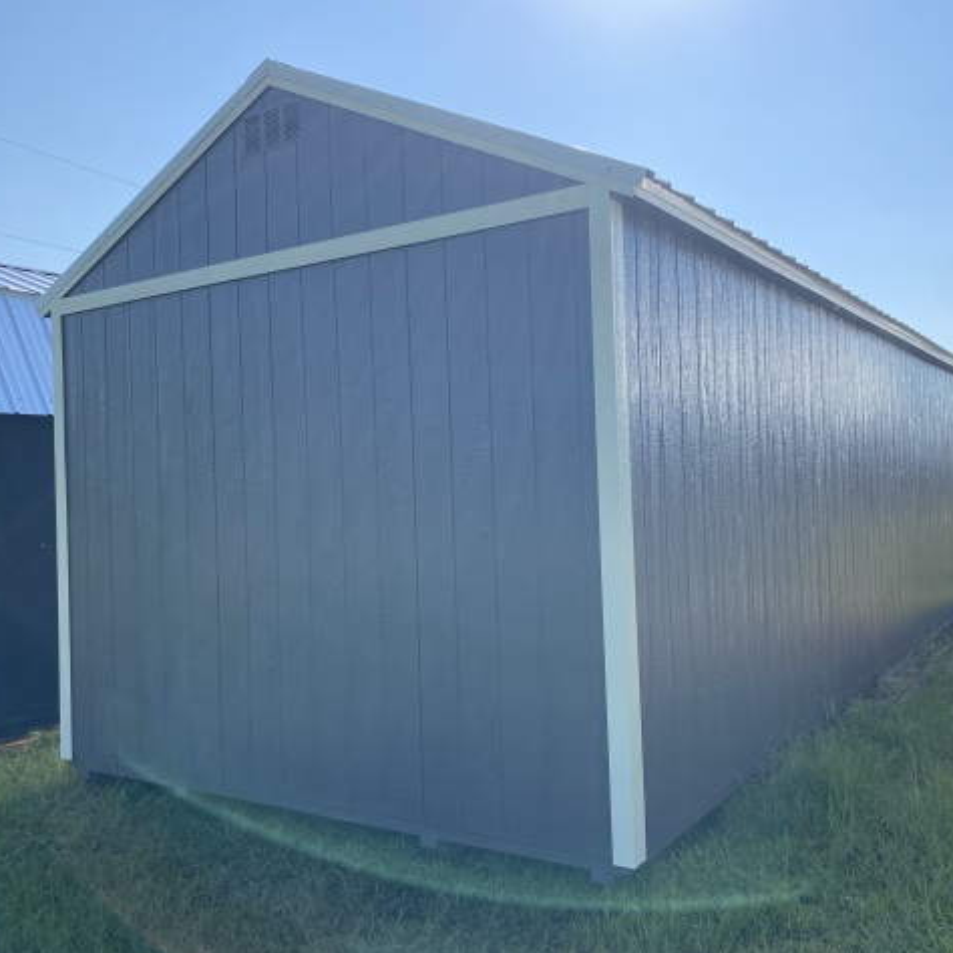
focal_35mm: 31
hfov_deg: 52.5
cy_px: 479
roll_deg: +4.1
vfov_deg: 52.5
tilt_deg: +5.0
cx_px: 521
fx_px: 966
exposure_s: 1/1779
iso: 32
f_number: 1.8
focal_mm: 4.25
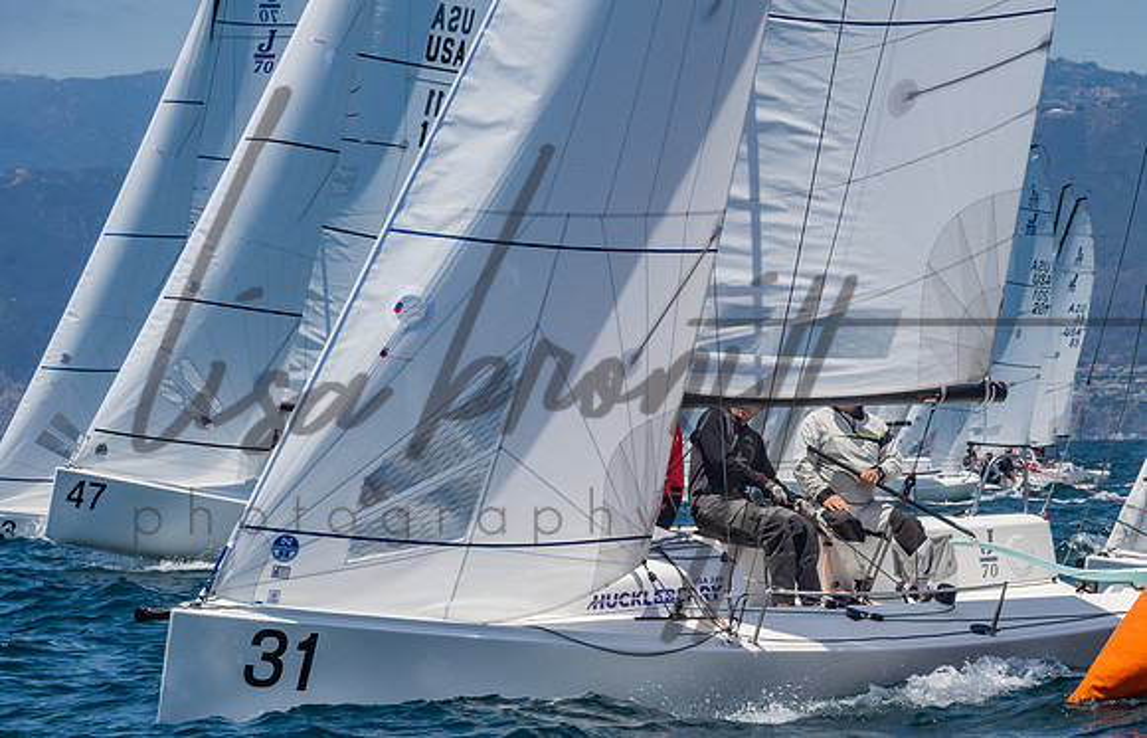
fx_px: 7981
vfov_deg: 5.3
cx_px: 639
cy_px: 426
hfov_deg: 8.2
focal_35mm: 253
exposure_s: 1/1250
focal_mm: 150
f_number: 14
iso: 640
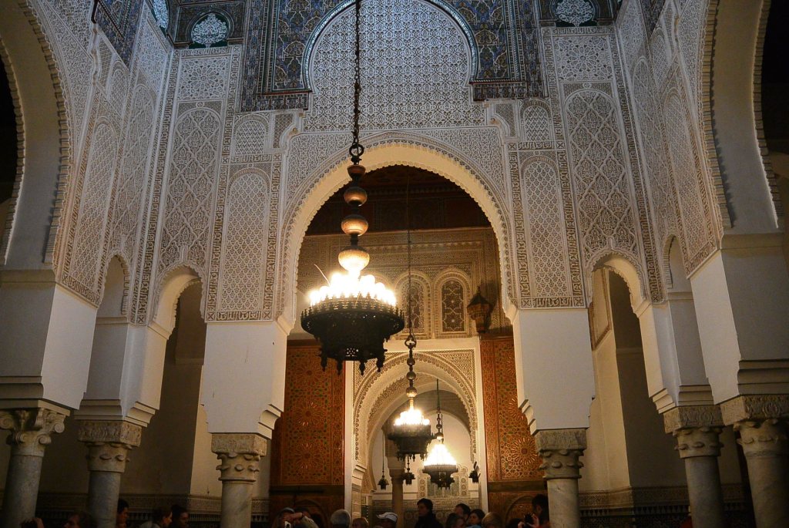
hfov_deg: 63.6
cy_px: 264
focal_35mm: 29
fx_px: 636
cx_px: 394
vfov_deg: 45.1
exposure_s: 1/125
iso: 500
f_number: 3.5
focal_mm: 11
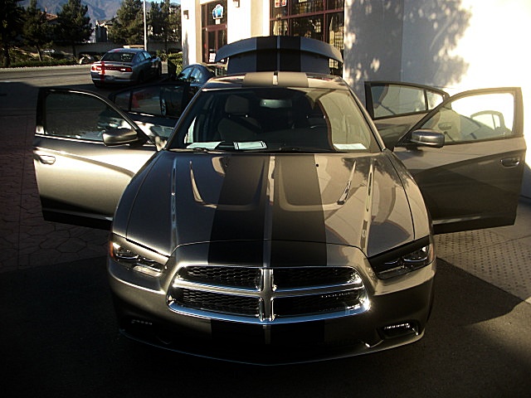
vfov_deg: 39.7
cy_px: 199
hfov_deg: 51.4
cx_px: 266
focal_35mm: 36
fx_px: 552
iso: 50
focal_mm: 6.3
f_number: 2.8
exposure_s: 1/320
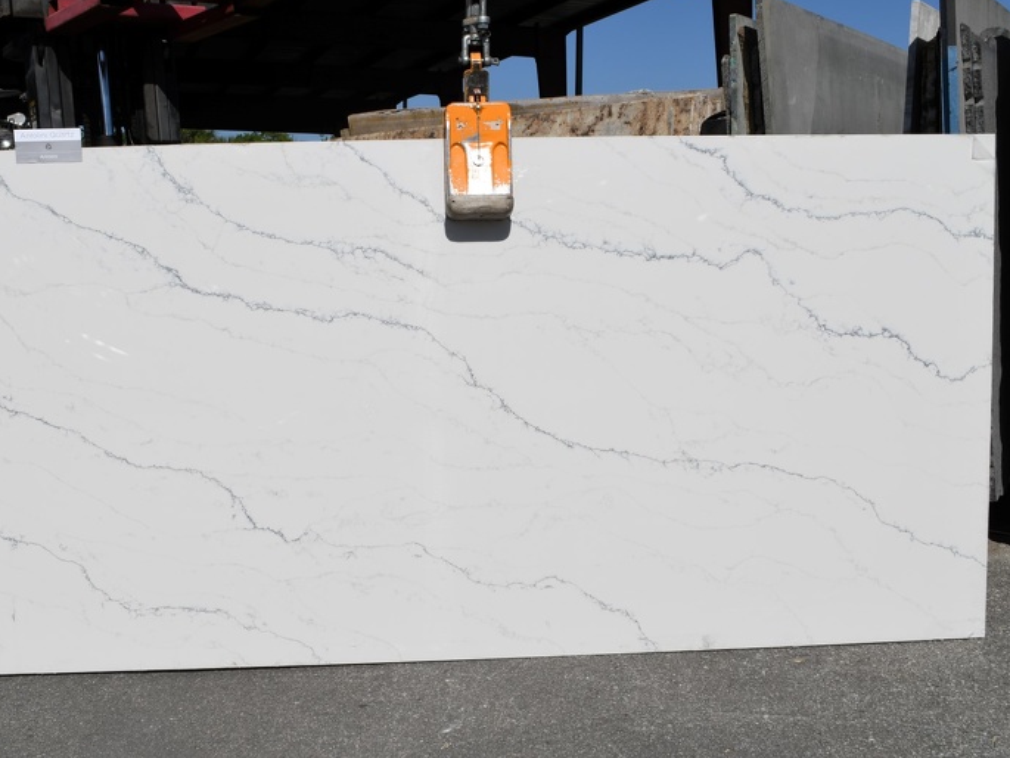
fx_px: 1167
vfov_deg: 36.0
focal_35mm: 40
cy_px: 378
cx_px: 453
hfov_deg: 46.7
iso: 200
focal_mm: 24
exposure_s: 1/500
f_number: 13
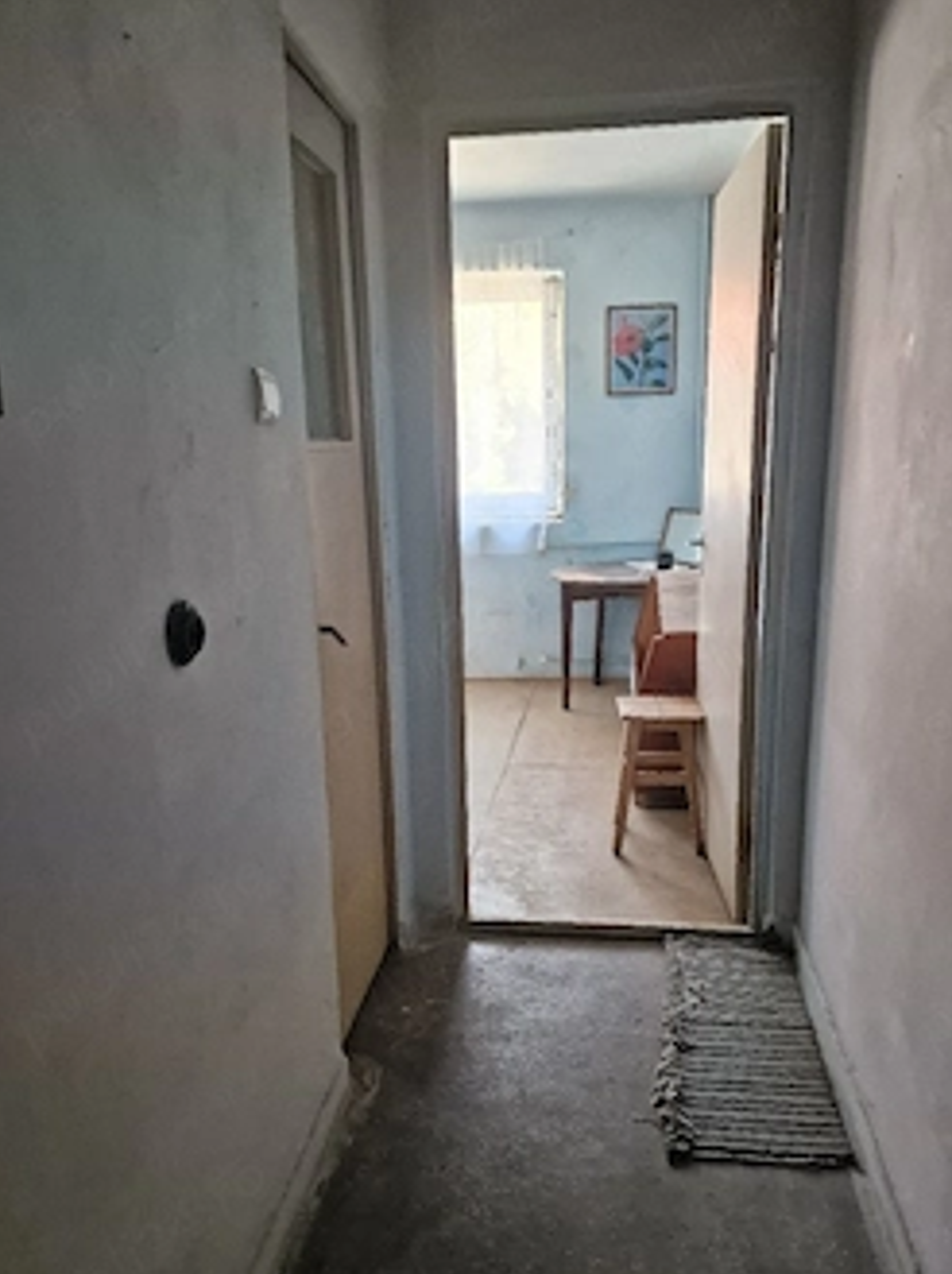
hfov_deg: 49.6
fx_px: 1029
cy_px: 697
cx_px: 519
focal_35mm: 28
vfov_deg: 63.4
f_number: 1.8
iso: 500
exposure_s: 1/120
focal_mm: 6.4
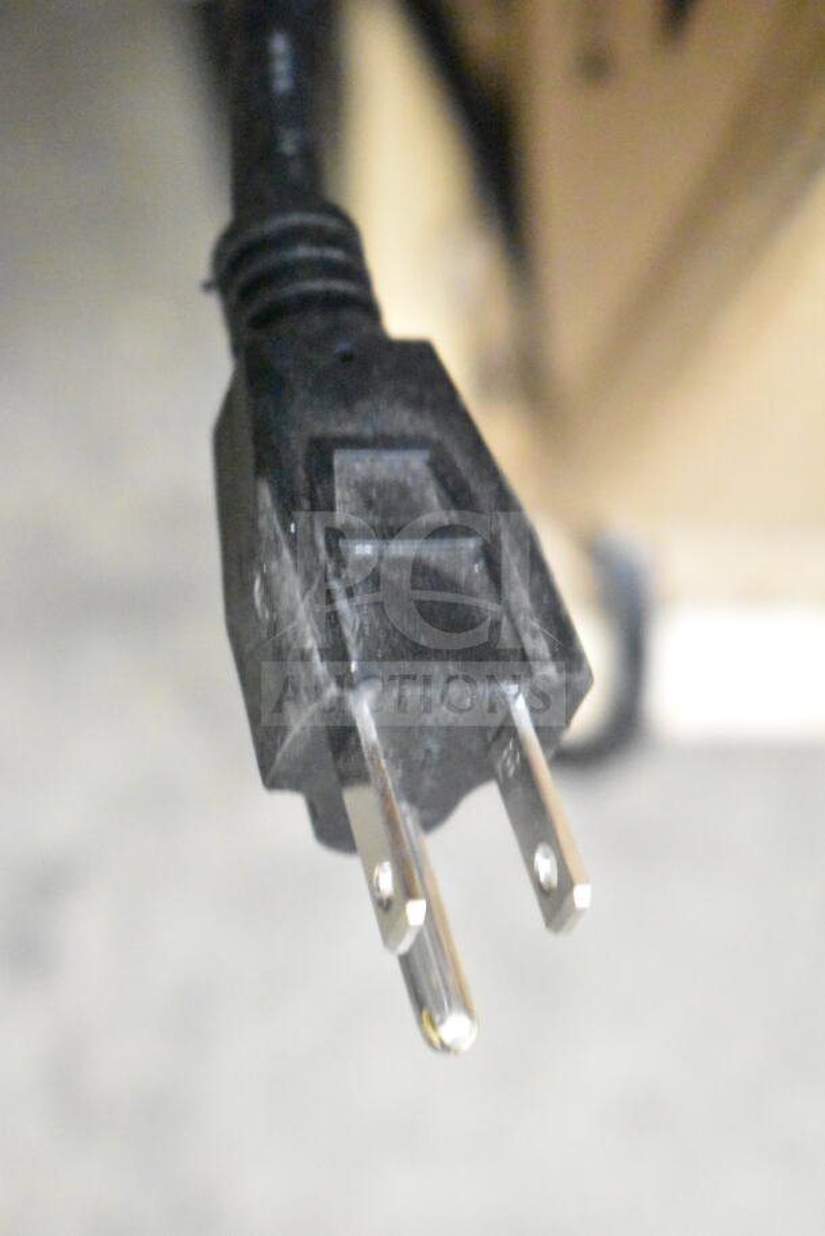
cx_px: 412
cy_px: 618
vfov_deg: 24.6
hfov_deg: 16.6
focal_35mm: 82
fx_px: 2834
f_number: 5.6
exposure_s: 1/60
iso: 25600
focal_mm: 55
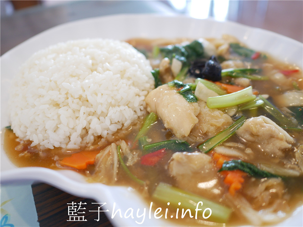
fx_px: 263
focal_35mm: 30
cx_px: 152
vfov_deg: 46.8
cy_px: 114
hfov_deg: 60.0
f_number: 1.7
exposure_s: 1/60
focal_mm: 15
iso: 200
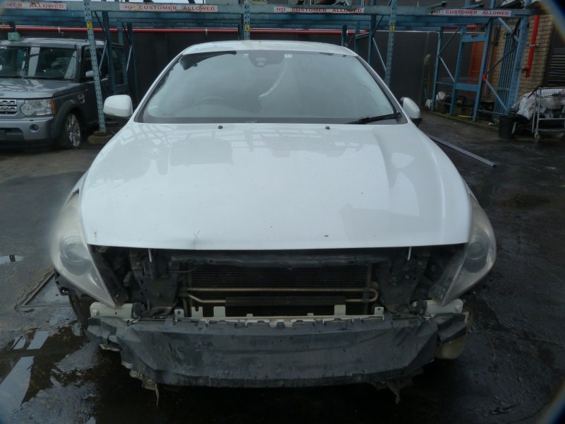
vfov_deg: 54.9
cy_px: 212
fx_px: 408
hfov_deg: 69.4
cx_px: 282
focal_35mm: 25
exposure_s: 1/320
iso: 125
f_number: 5.6
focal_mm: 4.5
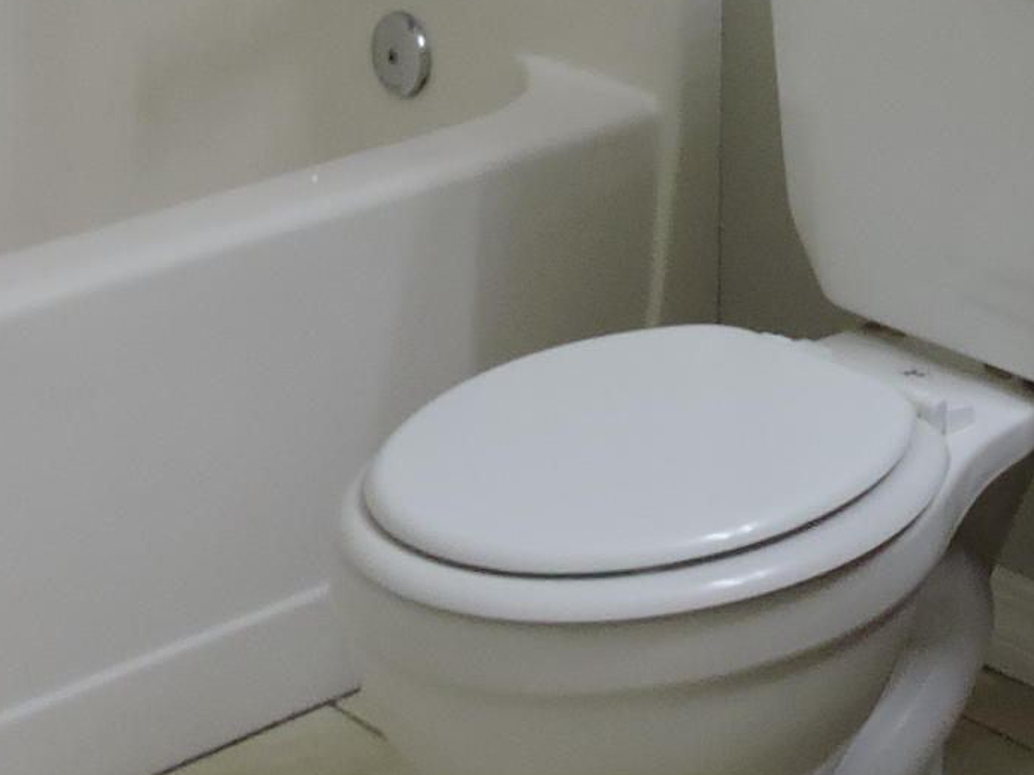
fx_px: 3107
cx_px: 1221
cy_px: -442
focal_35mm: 104
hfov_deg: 18.0
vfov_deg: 13.3
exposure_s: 1/30
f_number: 3.3
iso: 160
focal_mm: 4.3
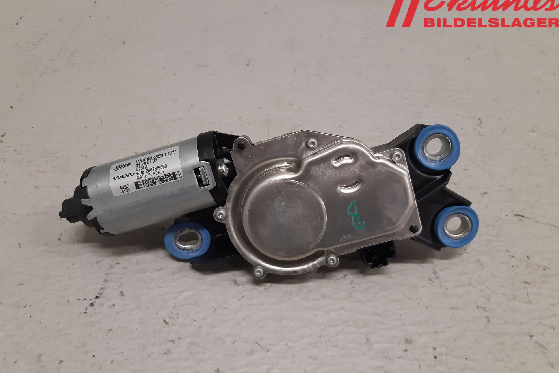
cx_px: 270
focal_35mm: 28
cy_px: 197
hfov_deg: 65.5
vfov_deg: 46.4
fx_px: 435
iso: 125
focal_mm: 3.93
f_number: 1.7
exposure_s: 1/50
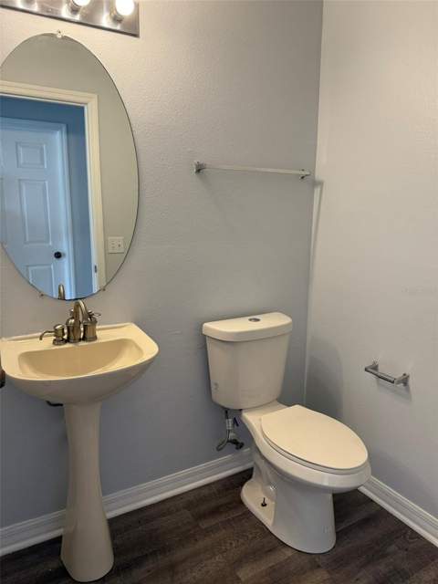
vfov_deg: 71.6
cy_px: 292
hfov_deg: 56.8
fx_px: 405
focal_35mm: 24
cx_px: 219
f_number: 1.78
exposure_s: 1/120
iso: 160
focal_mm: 6.76
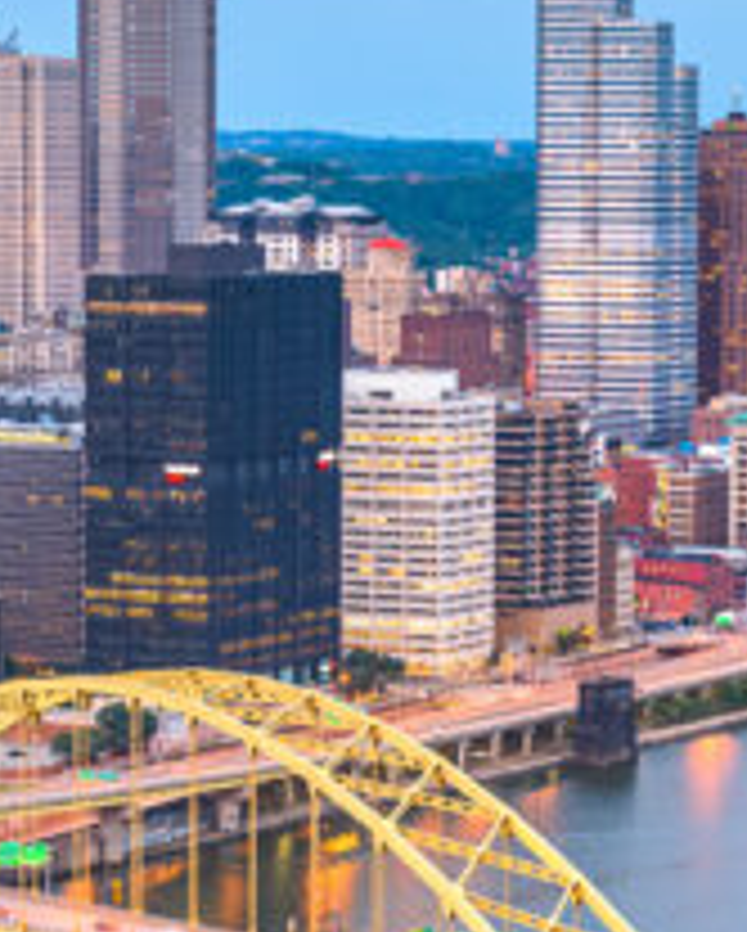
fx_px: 4498
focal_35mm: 163
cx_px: 576
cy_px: 743
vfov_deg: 11.8
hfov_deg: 9.5
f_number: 4
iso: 500
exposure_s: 1/4
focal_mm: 40
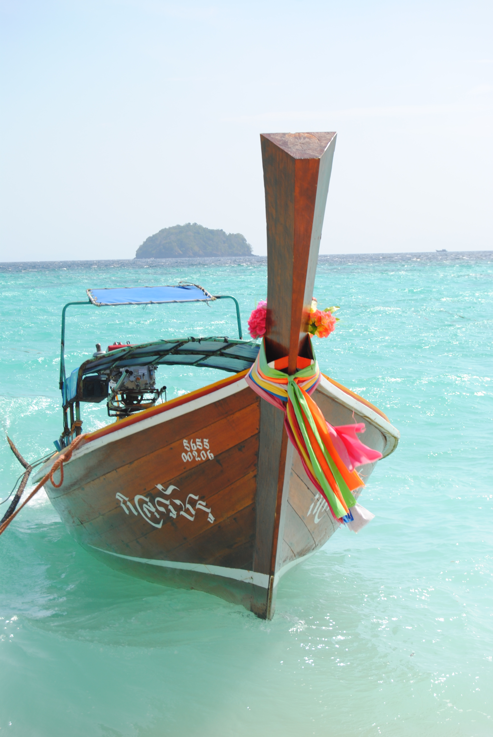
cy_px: 368
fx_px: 1690
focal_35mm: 82
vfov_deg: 24.6
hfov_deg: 16.6
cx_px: 246
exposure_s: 1/250
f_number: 8
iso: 100
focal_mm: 55
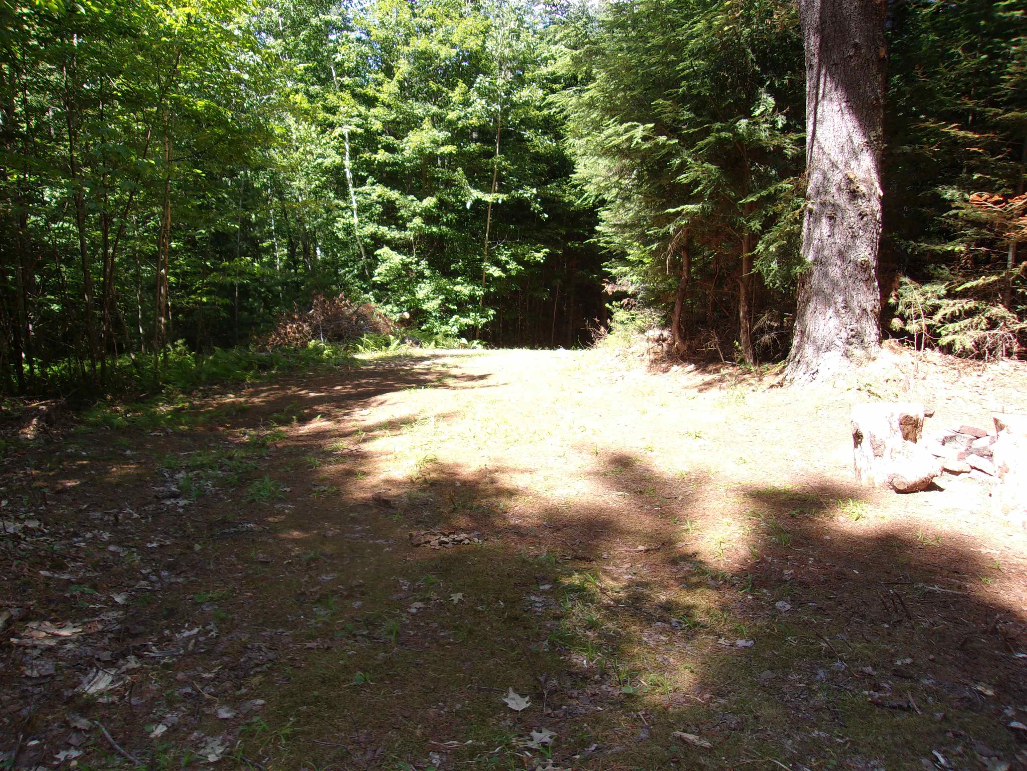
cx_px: 514
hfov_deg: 65.3
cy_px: 386
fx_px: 801
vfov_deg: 51.4
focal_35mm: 27
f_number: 3
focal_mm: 4.9
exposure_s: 1/170
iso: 80
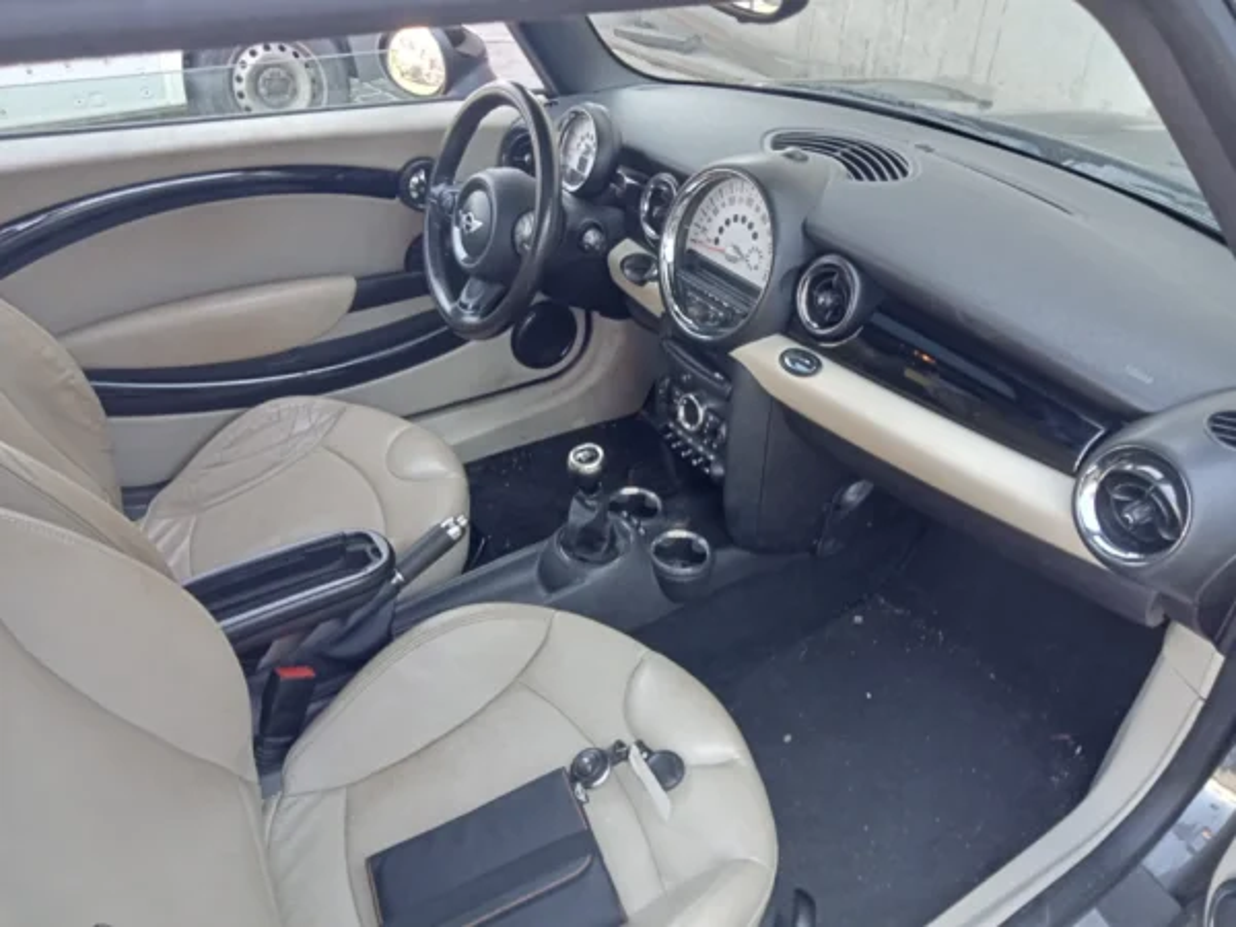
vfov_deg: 49.7
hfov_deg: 63.4
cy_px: 464
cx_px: 618
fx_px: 1000
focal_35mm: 28
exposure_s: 1/33.3
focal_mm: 3.46
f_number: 2.2
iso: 160
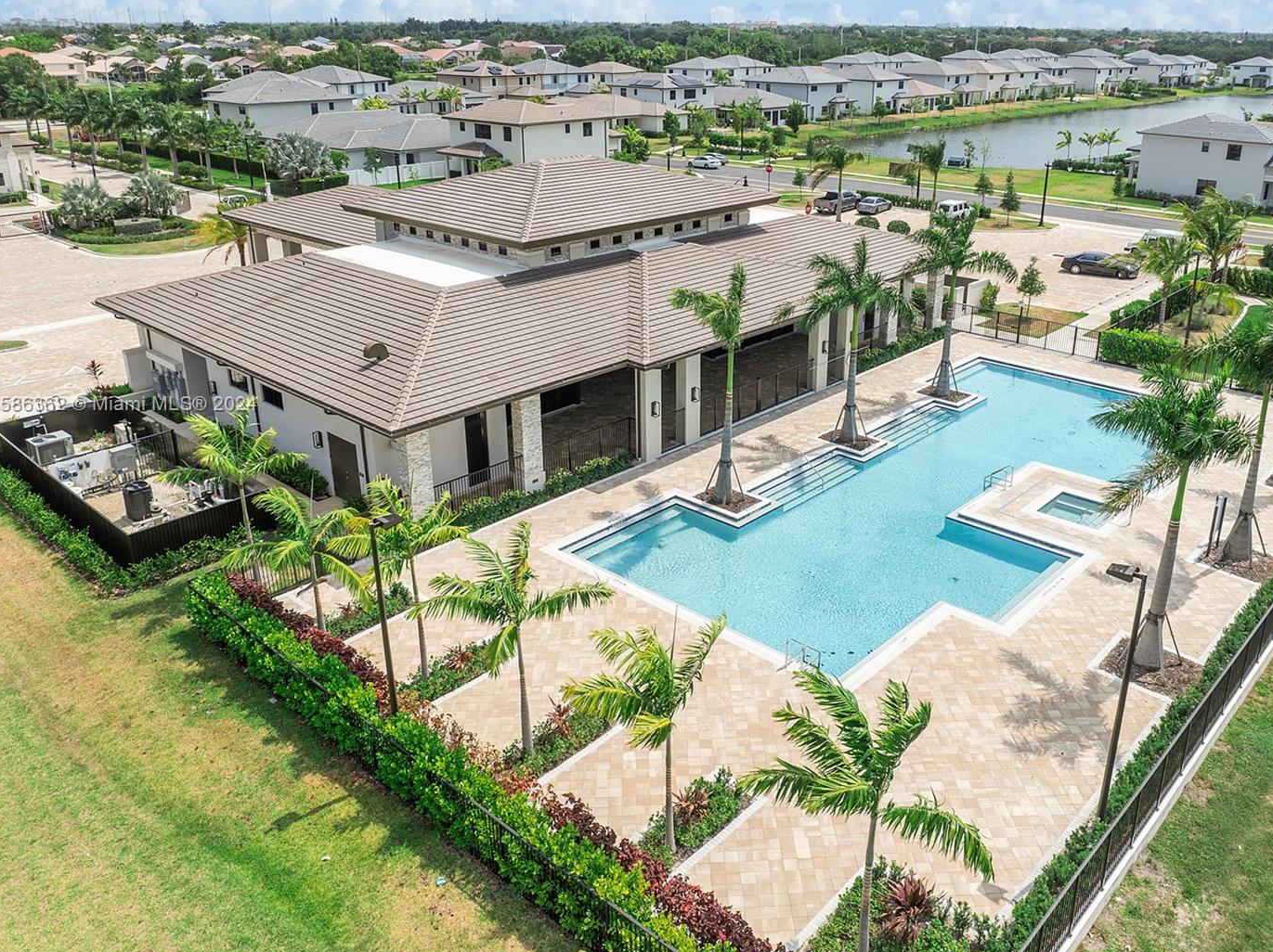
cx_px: 703
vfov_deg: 49.5
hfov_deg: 63.3
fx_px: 1029
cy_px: 406
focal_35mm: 28
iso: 100
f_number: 2.8
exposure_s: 1/2500
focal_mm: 12.29
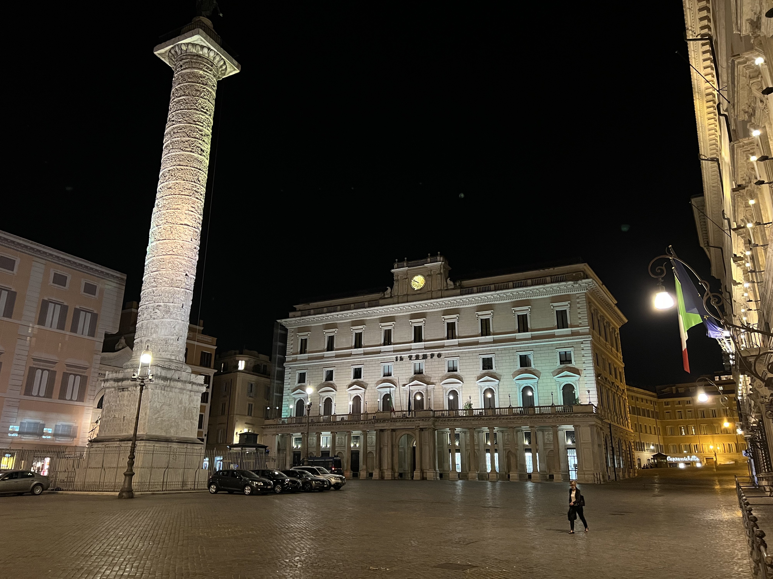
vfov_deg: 53.1
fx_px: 581
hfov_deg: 67.3
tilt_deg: +17.6
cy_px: 290
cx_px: 386
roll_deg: -0.7
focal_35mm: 26
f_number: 1.5
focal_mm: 5.7
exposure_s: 1/33
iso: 500
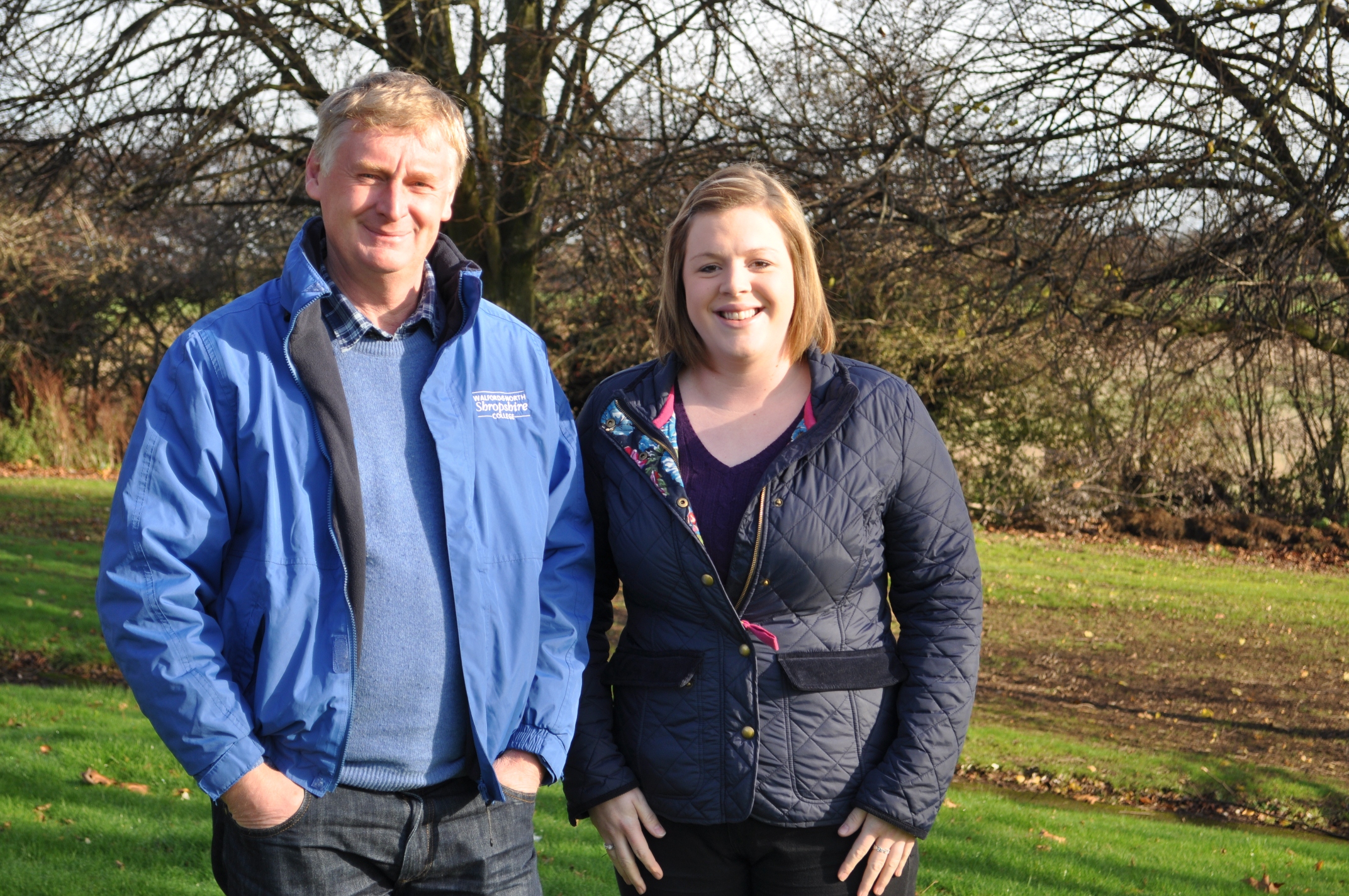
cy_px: 448
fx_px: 2695
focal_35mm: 72
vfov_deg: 18.9
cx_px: 674
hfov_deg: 28.1
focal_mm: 48
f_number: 6.3
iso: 200
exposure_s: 1/160
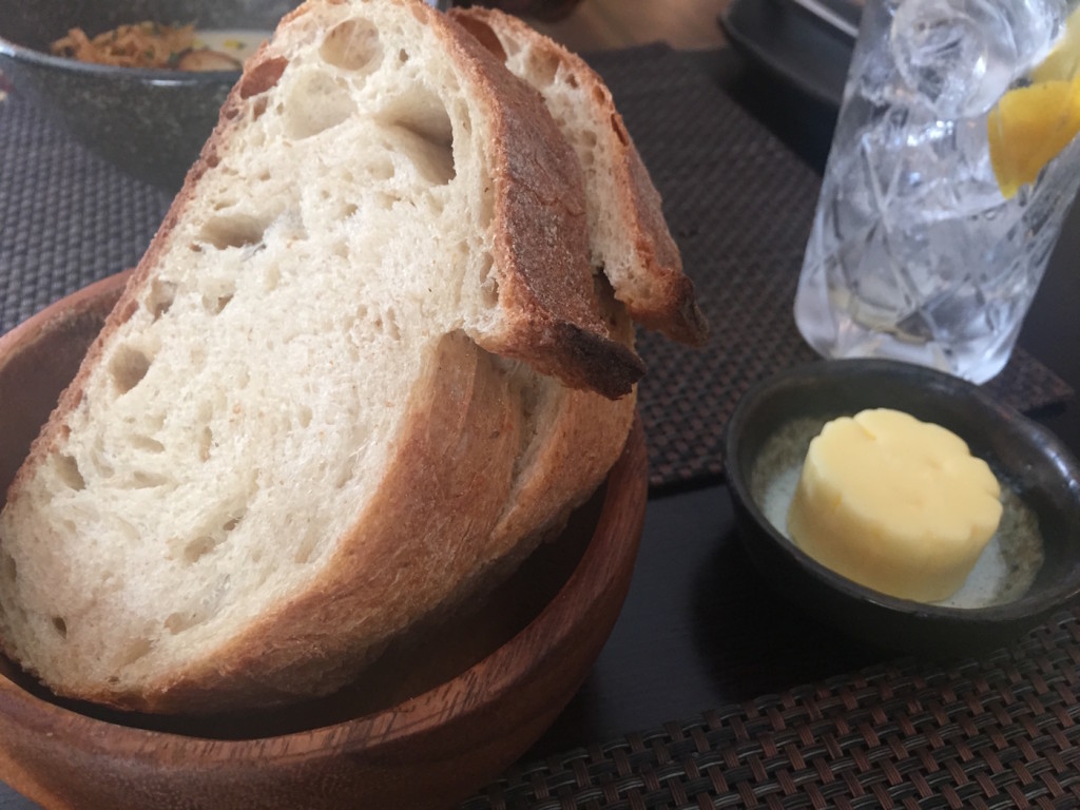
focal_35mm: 29
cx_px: 540
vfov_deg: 48.2
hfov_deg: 61.7
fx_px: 905
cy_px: 405
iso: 160
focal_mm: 4.15
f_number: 2.2
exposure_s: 1/33
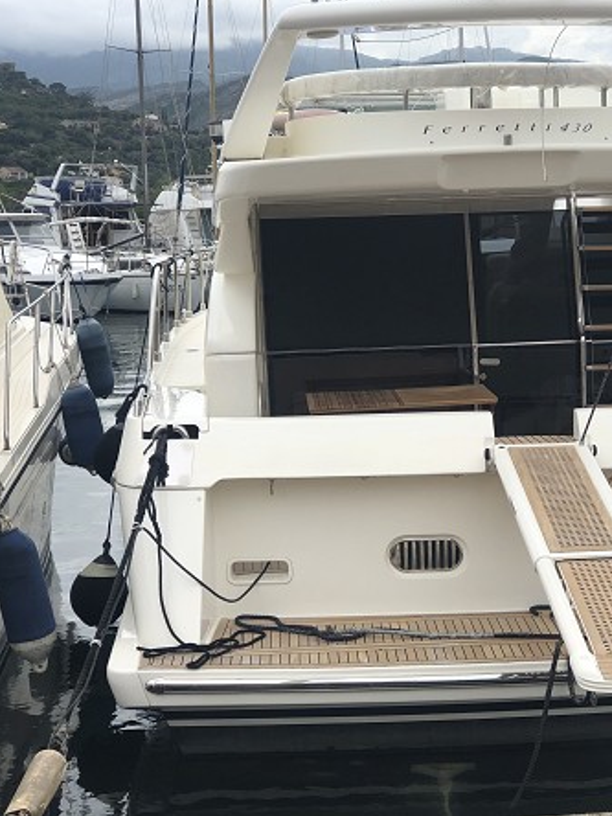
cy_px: 406
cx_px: 489
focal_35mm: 77
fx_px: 1815
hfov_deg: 19.0
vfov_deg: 25.3
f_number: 2.8
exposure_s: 1/857
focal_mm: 6.6
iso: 20
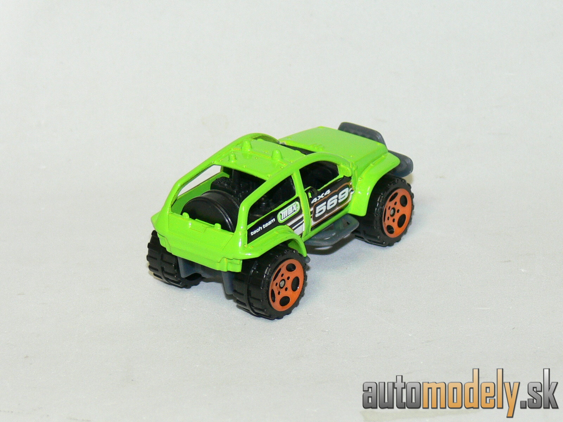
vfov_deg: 9.7
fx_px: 2488
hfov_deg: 12.9
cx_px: 282
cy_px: 211
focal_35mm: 153
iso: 100
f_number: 3.2
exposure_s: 1/30
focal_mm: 20.2
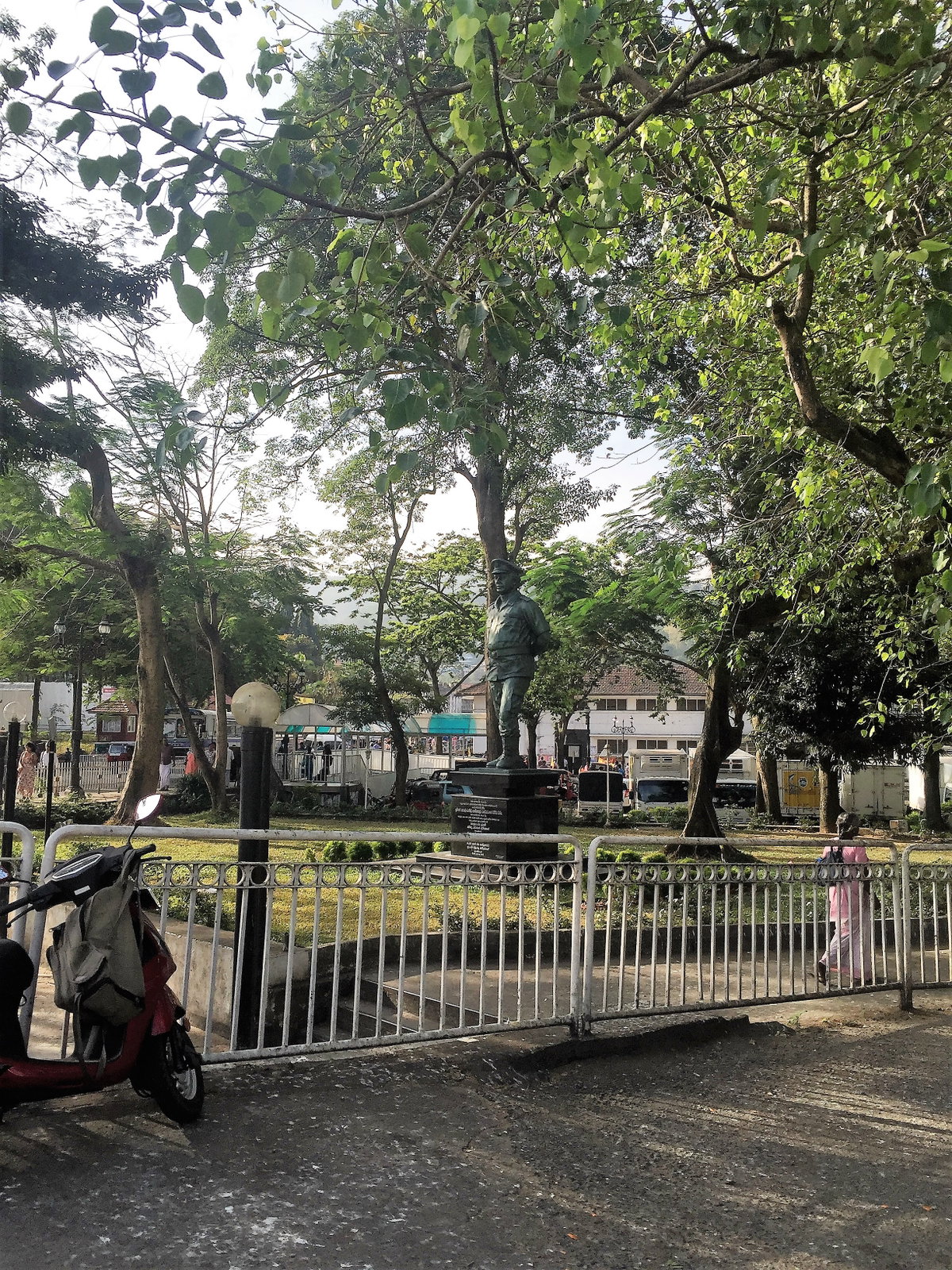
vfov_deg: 61.7
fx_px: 1063
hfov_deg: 48.2
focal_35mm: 29
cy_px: 635
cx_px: 476
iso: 32
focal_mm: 4.15
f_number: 2.2
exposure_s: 1/860
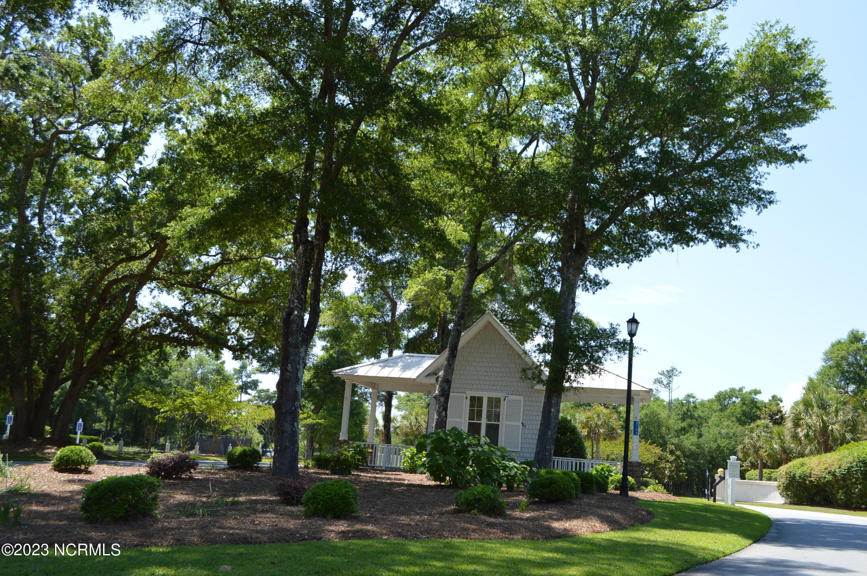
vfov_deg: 39.9
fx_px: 794
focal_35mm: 33
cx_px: 434
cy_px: 288
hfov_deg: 57.3
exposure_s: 1/160
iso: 100
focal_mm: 22
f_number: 6.3
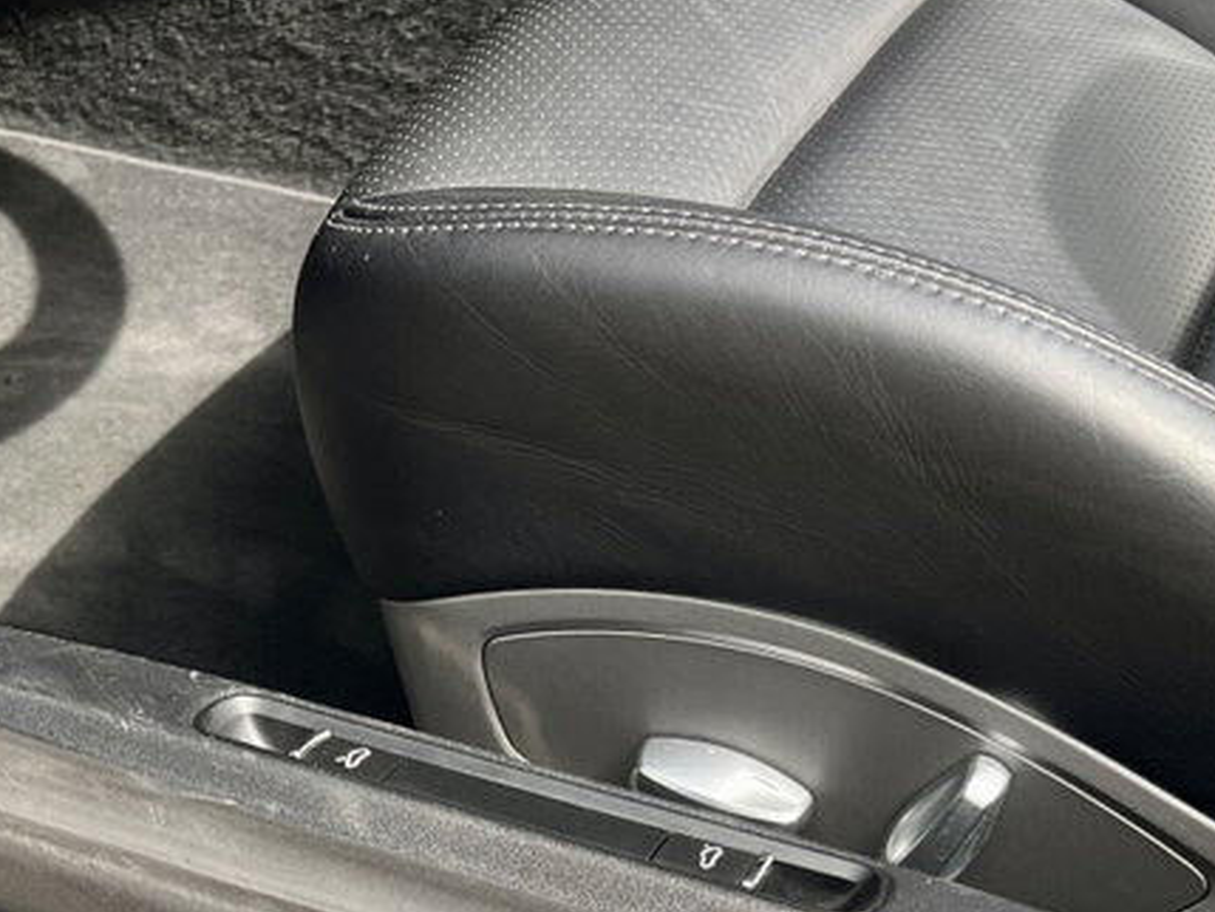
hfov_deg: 30.9
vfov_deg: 22.3
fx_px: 2177
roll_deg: +0.3
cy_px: 1005
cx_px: 394
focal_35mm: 62
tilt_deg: -43.3
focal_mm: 5.7
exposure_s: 1/743
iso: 50
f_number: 1.5
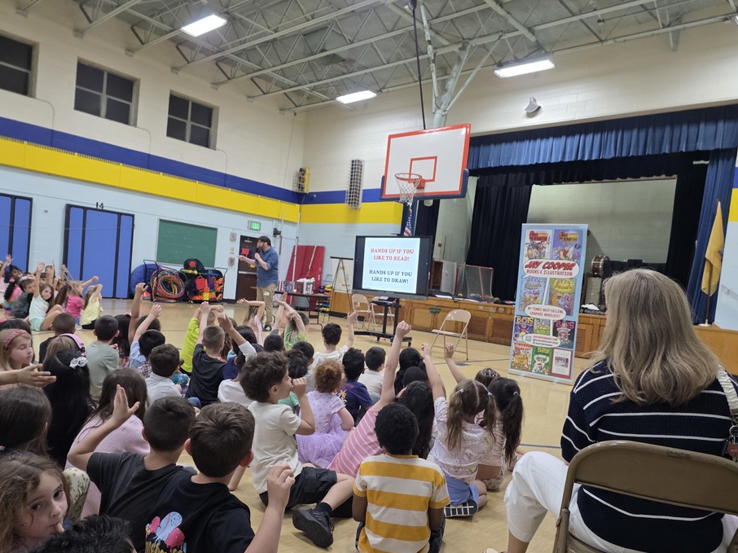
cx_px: 361
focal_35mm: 26
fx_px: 554
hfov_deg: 67.3
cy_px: 306
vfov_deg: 52.9
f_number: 1.7
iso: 640
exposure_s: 1/120
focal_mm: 6.25
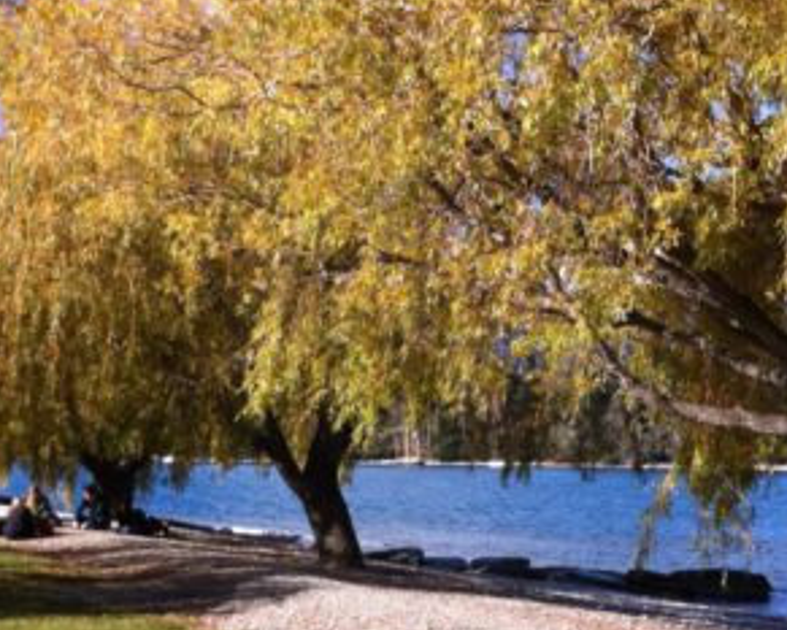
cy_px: 397
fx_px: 1747
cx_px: 319
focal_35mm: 75
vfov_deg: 20.4
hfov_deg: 25.3
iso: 80
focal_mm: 3.85
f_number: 2.8
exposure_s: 1/686
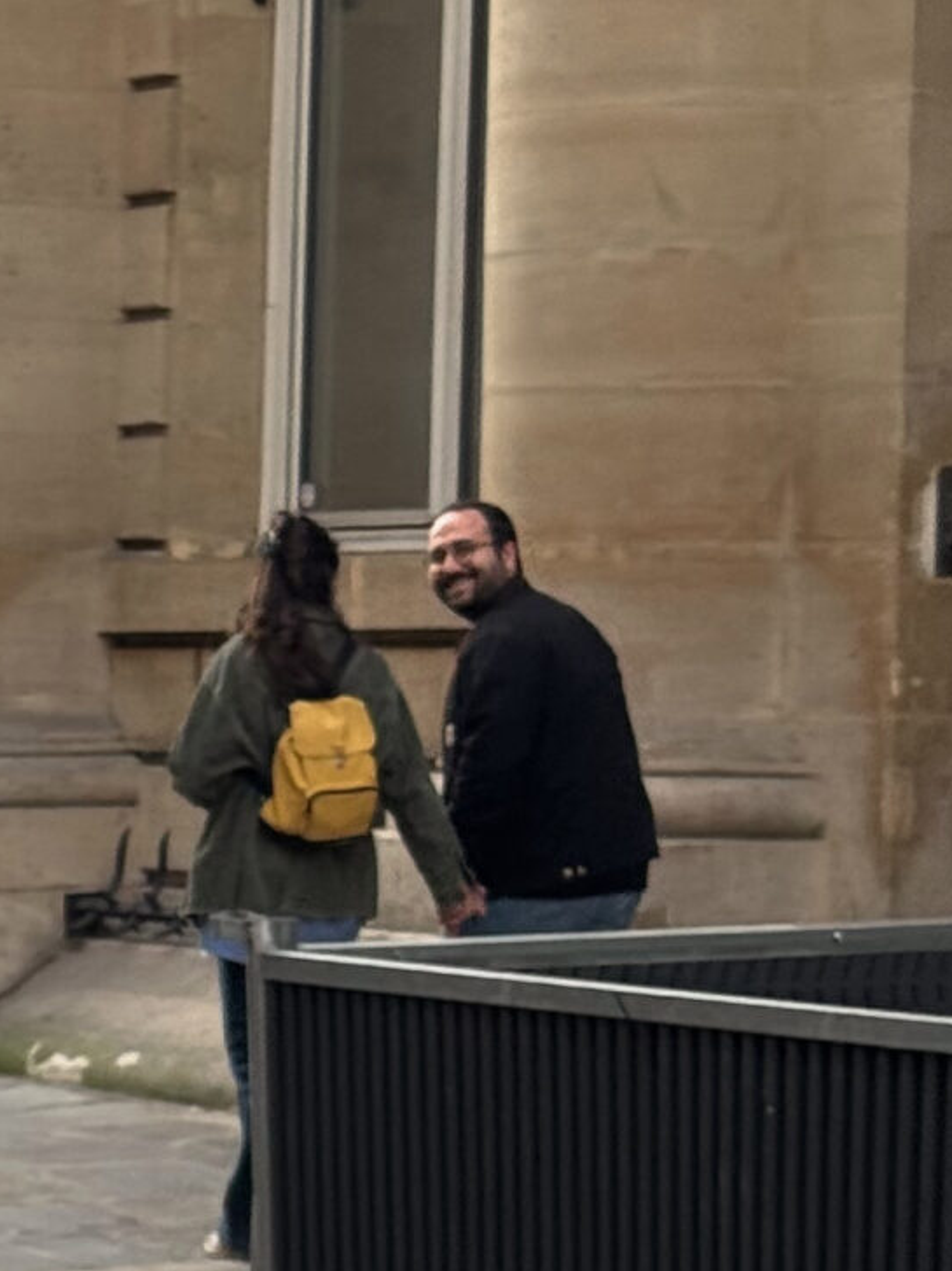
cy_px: 1047
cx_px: -690
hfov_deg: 8.5
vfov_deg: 11.6
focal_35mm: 169
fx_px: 6199
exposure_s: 1/558
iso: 64
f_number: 1.78
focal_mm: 6.76
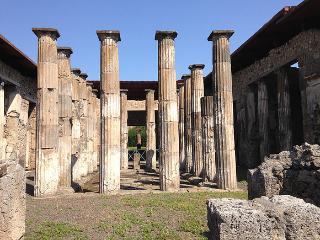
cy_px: 120
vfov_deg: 42.9
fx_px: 305
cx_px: 160
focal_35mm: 33
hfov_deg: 55.4
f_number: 2.4
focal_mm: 4.12
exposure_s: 1/1427
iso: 50
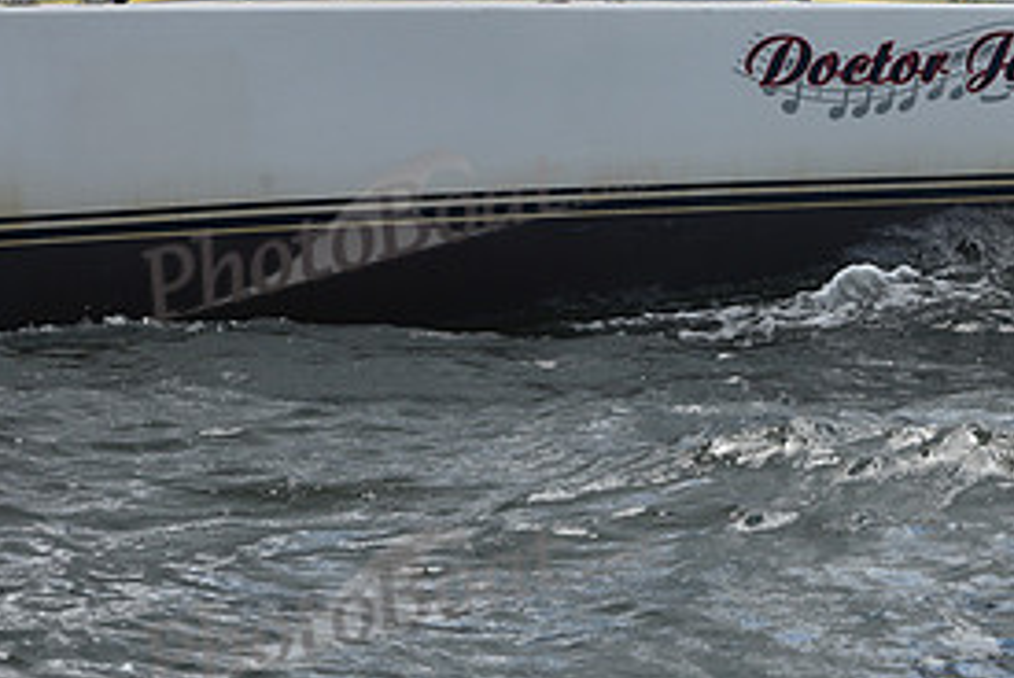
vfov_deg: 8.7
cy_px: -17
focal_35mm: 158
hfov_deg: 12.9
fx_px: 4455
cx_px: 855
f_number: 10
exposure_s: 1/800
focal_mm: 75
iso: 250
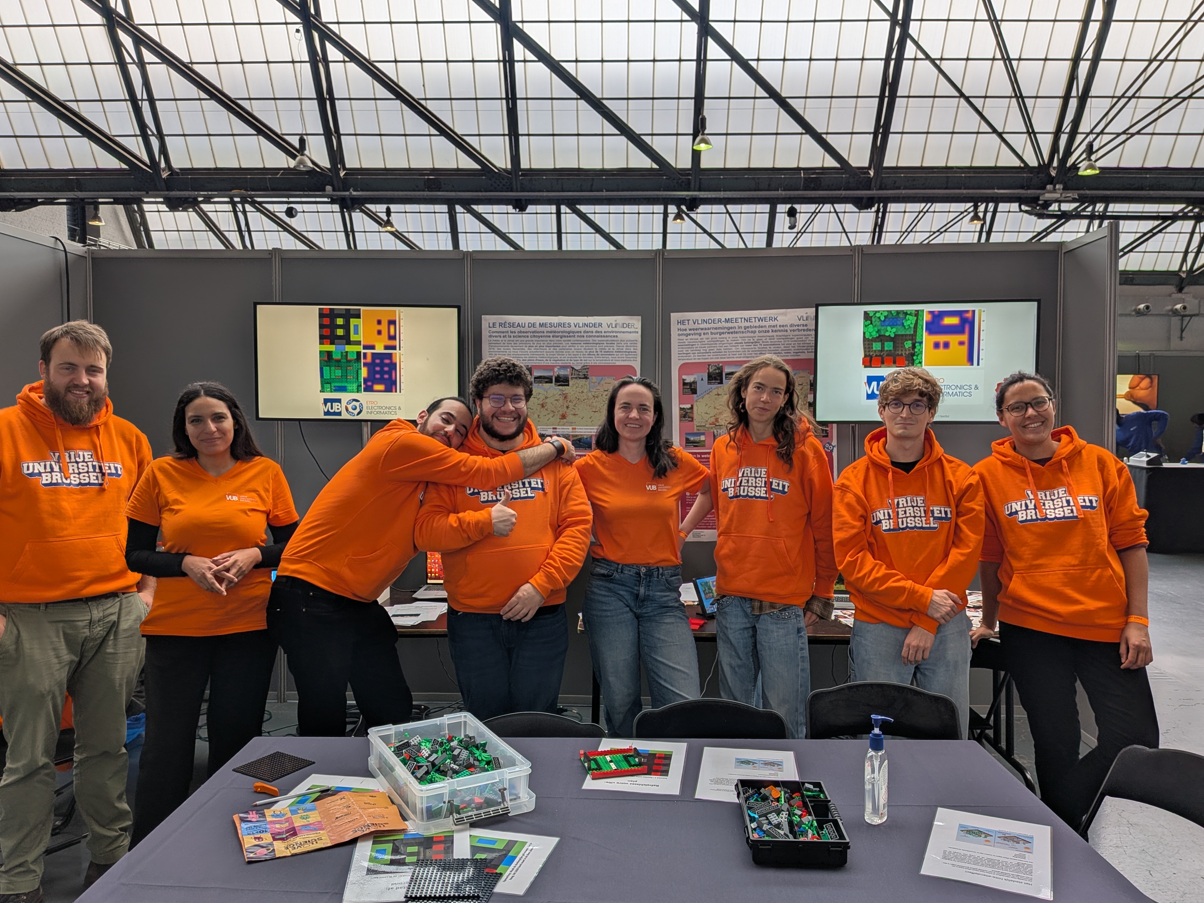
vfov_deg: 54.9
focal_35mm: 25
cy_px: 463
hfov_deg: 69.4
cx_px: 599
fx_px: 870
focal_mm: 4.53
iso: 24
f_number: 1.7
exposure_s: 1/165
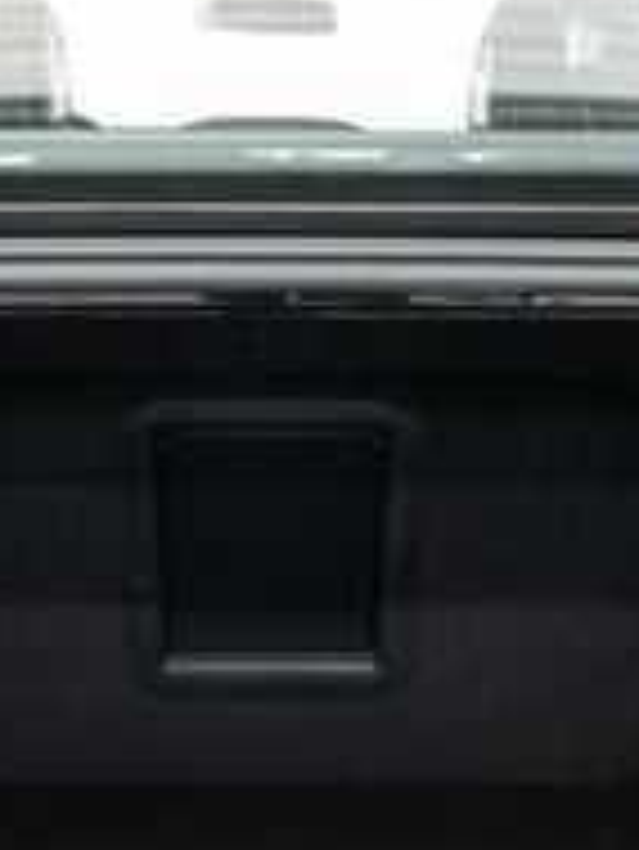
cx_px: 266
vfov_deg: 20.7
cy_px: 888
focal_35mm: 91
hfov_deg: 16.2
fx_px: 2237
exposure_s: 1/40
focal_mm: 28
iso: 1250
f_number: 3.2
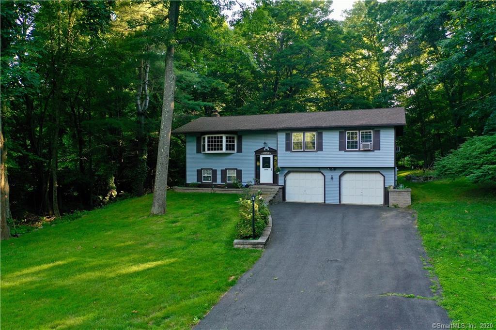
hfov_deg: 65.5
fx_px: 386
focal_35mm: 28
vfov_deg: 46.4
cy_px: 165
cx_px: 248
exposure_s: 1/100
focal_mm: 10.26
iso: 100
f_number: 2.8
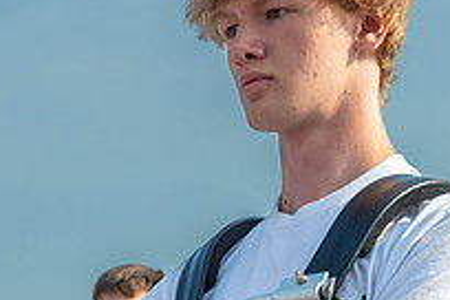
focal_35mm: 165
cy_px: 289
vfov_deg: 8.3
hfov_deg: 12.4
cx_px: 292
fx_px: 2062
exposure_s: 1/2000
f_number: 13
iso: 1250
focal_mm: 48
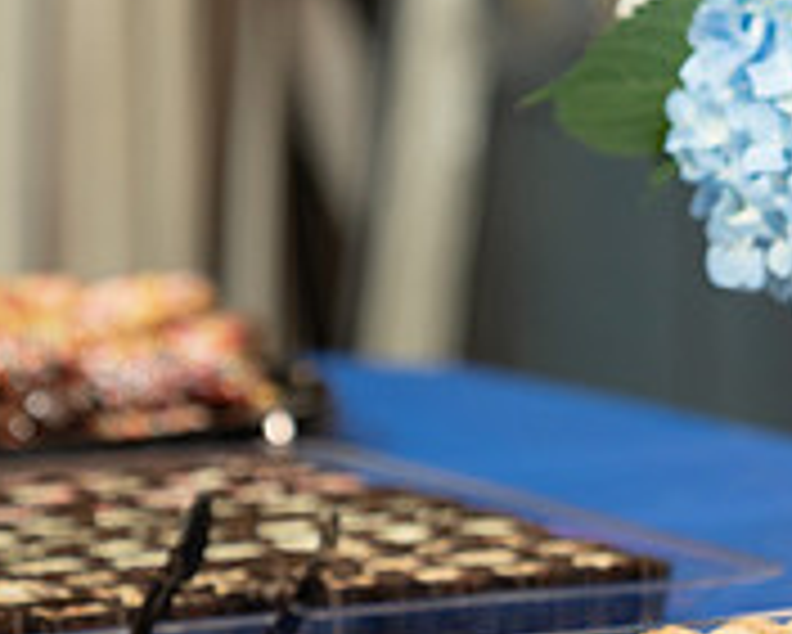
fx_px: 4949
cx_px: 716
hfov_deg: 9.1
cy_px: 352
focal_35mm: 211
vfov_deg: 7.3
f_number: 2.8
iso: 800
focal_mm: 65
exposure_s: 1/200
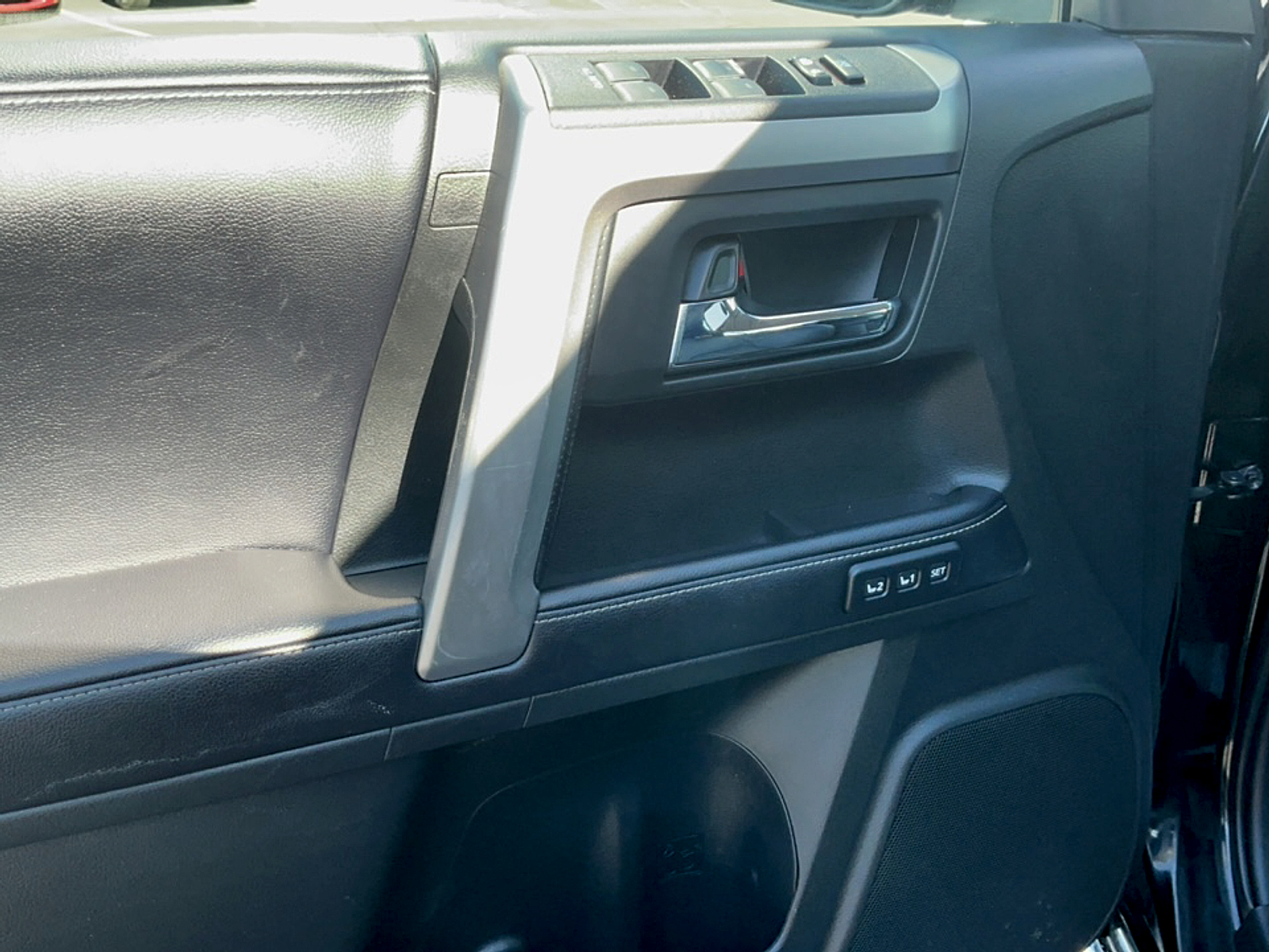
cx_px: 634
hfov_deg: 60.0
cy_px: 476
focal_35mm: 30
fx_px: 1100
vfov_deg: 46.8
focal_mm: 3
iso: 25
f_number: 1.8
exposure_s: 1/120
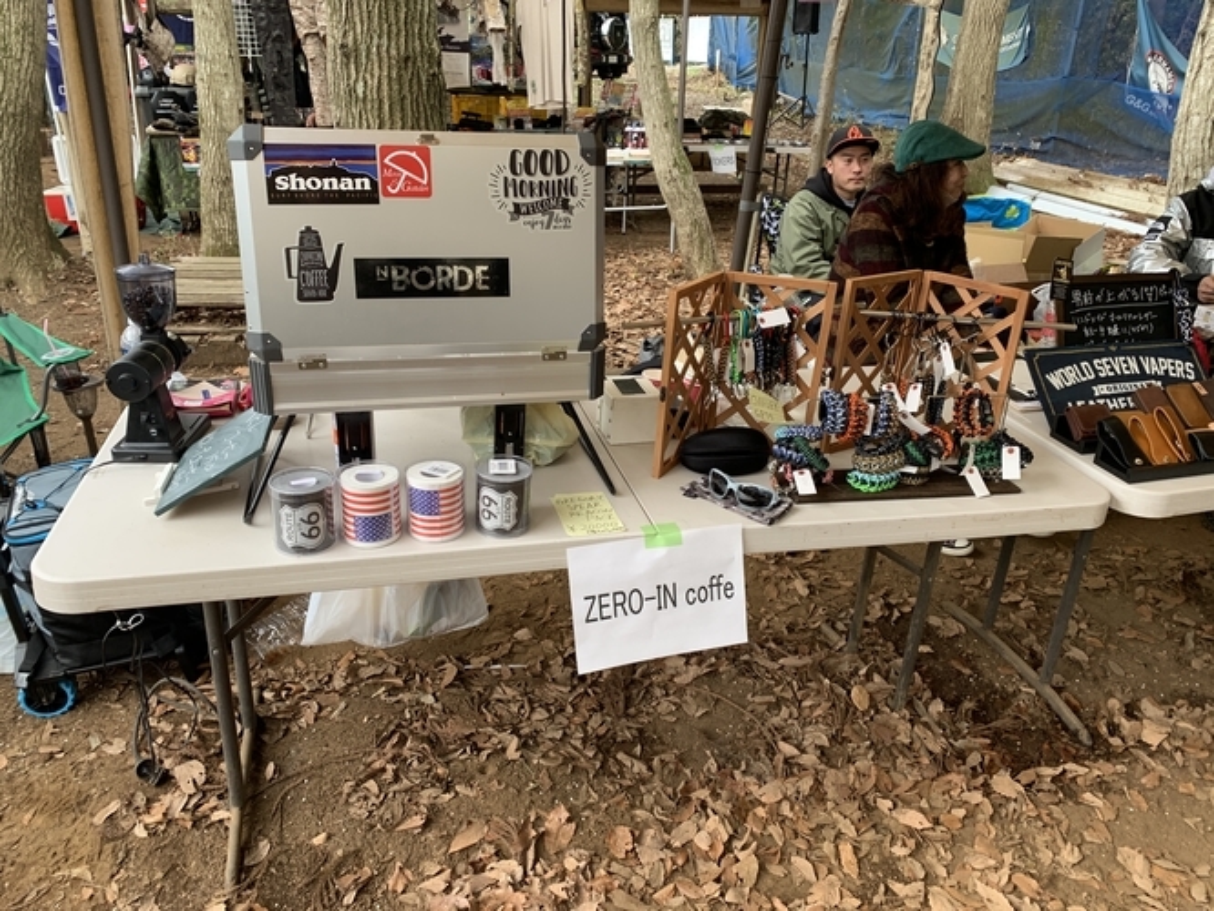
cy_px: 456
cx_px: 607
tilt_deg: -23.6
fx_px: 912
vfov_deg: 53.1
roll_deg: -0.3
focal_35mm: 26
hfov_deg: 67.3
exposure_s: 1/122
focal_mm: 4.25
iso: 50
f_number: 1.8
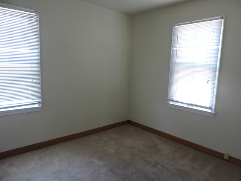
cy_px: 90
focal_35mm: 24
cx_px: 120
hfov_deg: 71.6
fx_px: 167
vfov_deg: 56.8
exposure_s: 1/30
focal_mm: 4.3
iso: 400
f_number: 3
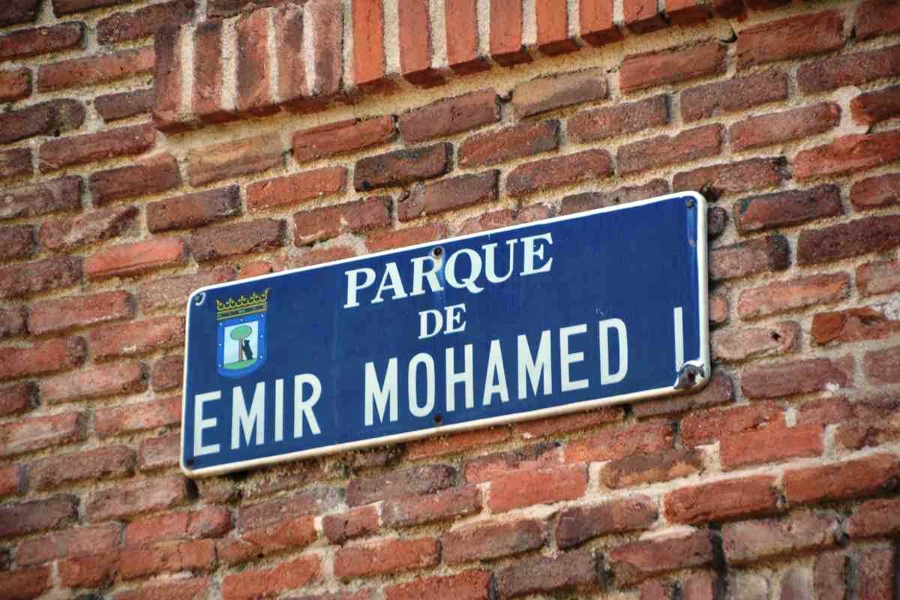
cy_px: 300
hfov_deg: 8.1
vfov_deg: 5.4
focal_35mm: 255
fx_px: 6375
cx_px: 450
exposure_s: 1/100
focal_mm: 170
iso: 100
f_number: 6.3
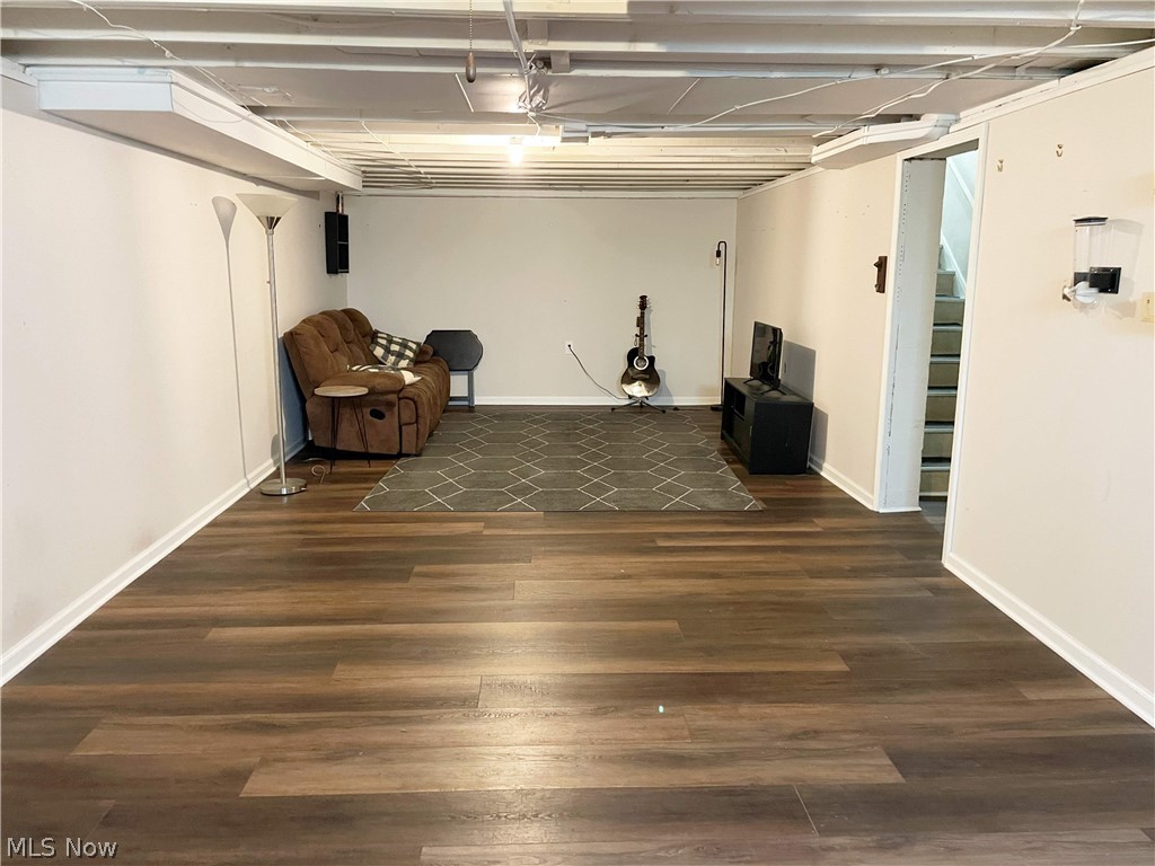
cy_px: 433
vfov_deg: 53.1
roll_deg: -0.2
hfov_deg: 67.3
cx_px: 578
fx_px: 868
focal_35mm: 26
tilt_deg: -10.8
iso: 500
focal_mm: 4.2
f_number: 1.6
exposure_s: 1/30
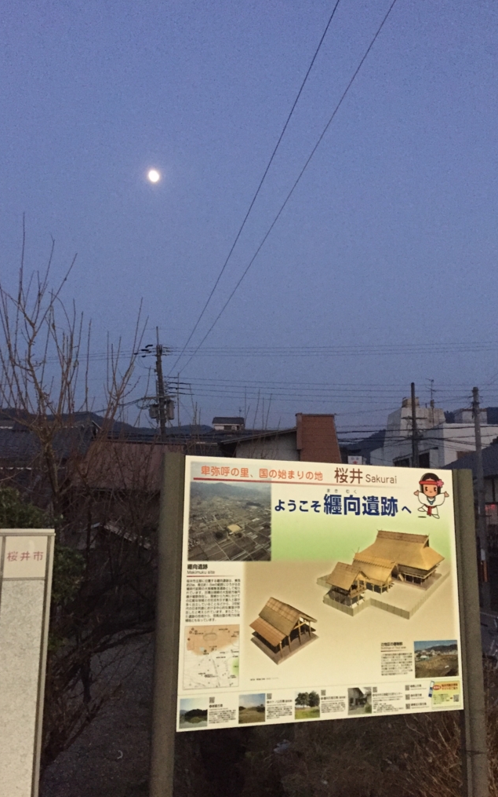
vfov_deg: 61.2
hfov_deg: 40.6
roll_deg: -2.0
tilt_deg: +10.8
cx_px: 217
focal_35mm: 31
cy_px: 397
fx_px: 673
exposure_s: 1/15
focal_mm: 4.15
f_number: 2.2
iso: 400
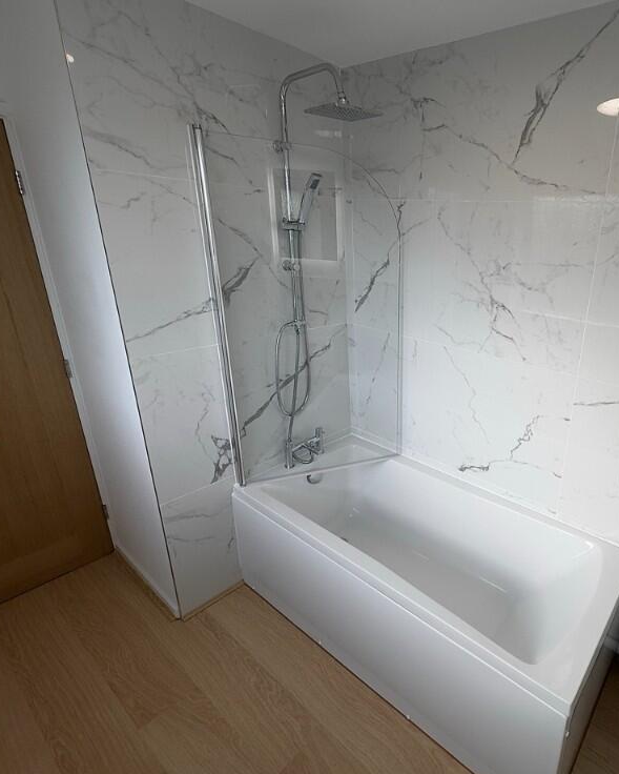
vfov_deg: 83.3
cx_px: 462
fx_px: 435
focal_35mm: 19
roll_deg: -3.4
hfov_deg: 66.5
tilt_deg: -18.9
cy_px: 379
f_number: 2.2
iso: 40
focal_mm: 2.22
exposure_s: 1/163
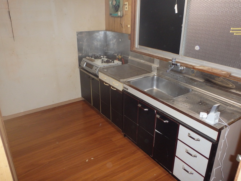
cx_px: 120
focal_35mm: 28
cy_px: 90
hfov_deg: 63.4
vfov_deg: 49.7
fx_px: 195
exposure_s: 1/30
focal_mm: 5
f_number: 3.9
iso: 400
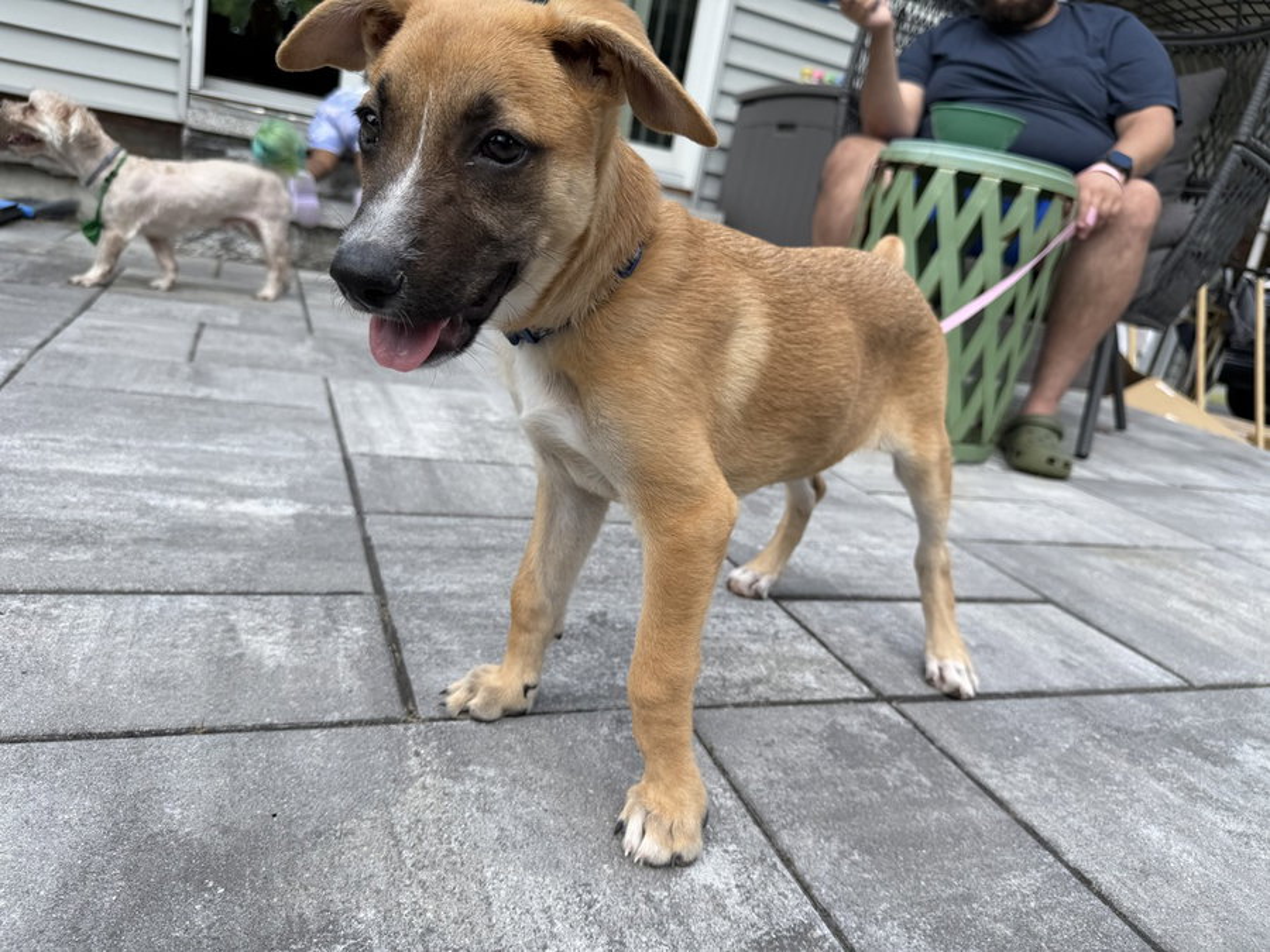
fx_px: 881
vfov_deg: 56.8
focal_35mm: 24
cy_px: 476
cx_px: 635
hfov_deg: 71.6
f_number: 1.78
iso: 80
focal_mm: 6.76
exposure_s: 1/1553
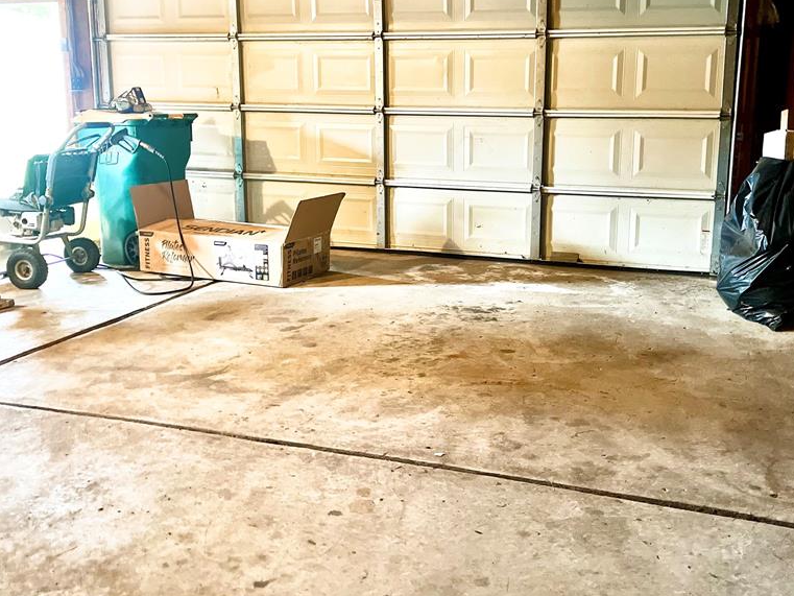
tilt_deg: -9.4
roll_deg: -0.1
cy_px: 221
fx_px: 803
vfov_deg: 40.4
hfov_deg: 52.5
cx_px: 433
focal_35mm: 35
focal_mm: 5.1
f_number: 1.6
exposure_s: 1/30
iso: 640
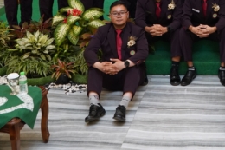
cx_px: 243
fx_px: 525
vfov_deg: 15.6
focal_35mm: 84
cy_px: -31
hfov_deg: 22.9
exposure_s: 1/160
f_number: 4.5
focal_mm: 31
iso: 2000
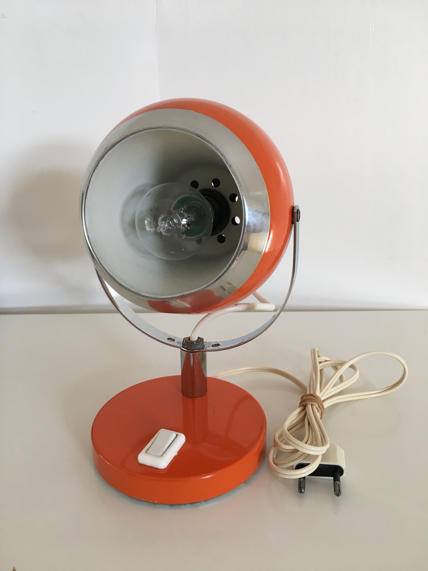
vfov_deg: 61.7
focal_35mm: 29
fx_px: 478
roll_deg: +0.5
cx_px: 214
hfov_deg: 48.2
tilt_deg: -19.3
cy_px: 286
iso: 25
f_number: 2.2
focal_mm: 4.15
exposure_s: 1/33
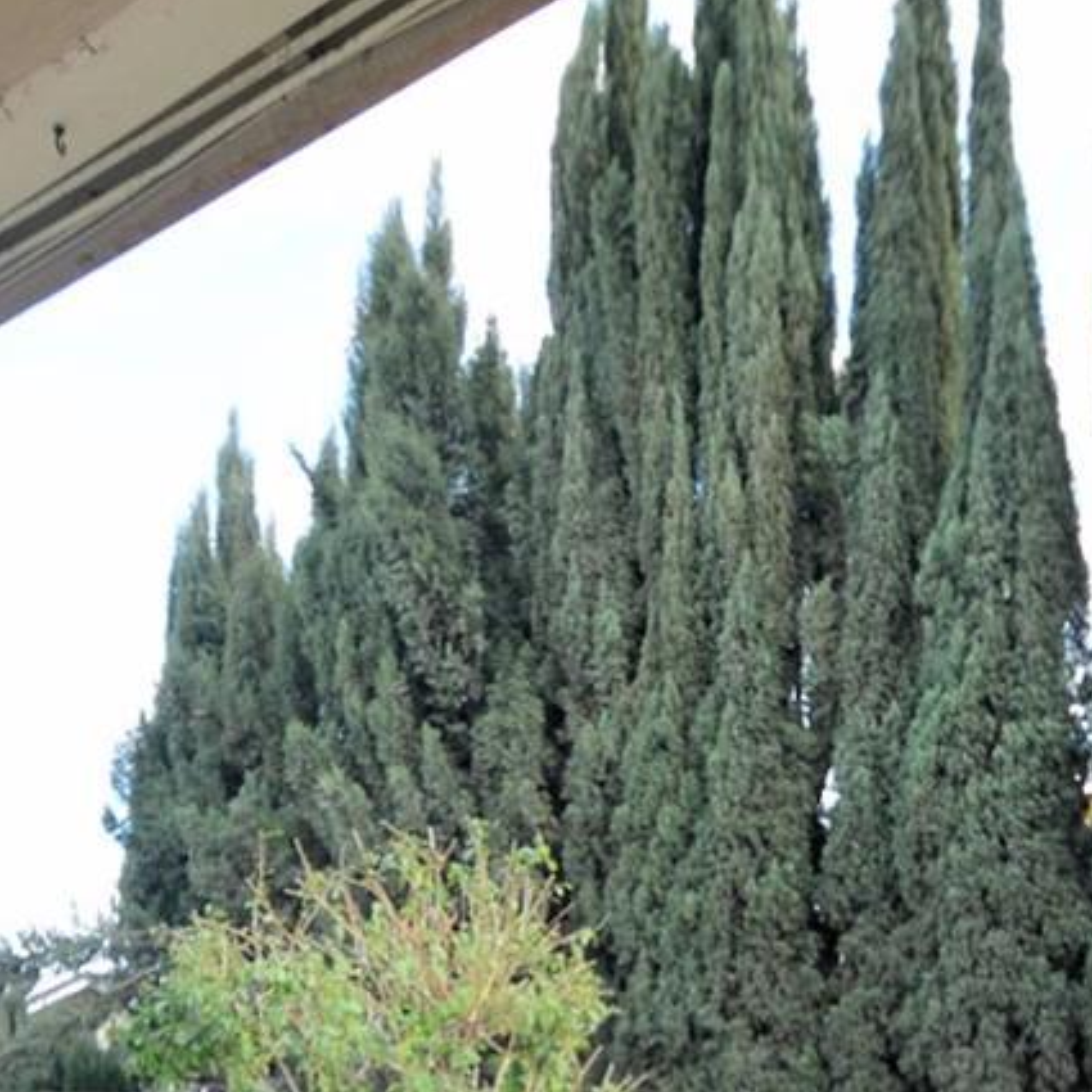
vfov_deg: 33.1
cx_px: 565
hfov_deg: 37.5
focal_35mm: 45
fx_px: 1606
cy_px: 1186
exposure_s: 1/100
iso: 200
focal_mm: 10
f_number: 5
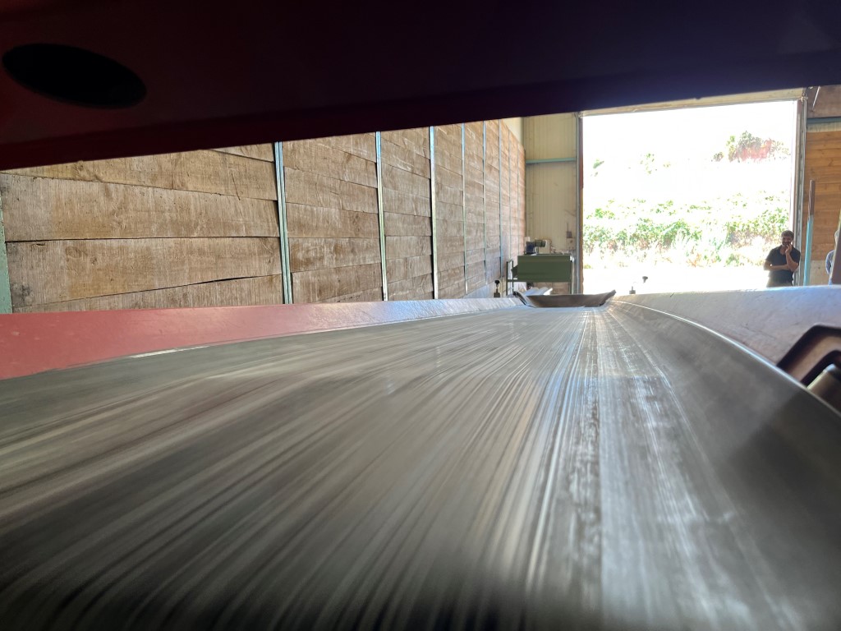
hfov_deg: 67.3
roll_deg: +1.9
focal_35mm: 26
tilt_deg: -6.9
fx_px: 632
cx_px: 420
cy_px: 316
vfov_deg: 53.1
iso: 80
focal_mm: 5.1
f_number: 1.6
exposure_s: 1/100
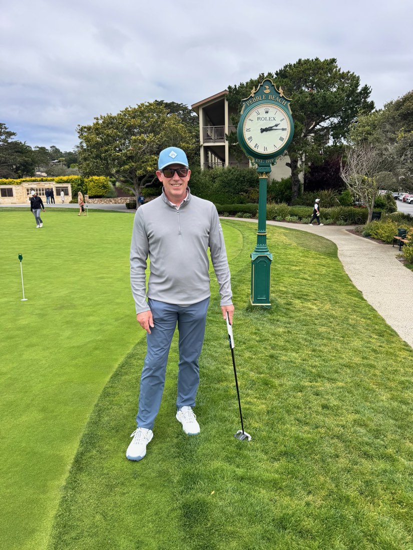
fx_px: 382
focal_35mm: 24
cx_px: 206
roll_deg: +2.2
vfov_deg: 71.6
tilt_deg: -11.9
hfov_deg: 56.8
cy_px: 275
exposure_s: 1/3247
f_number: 1.78
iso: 80
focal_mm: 6.76
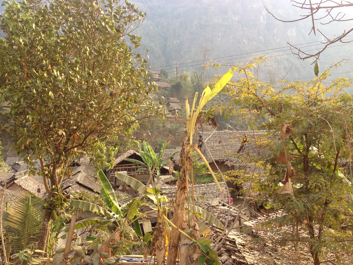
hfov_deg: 52.6
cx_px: 176
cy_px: 132
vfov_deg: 40.7
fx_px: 357
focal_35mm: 35
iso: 50
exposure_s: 1/161
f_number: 2.4
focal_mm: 4.28
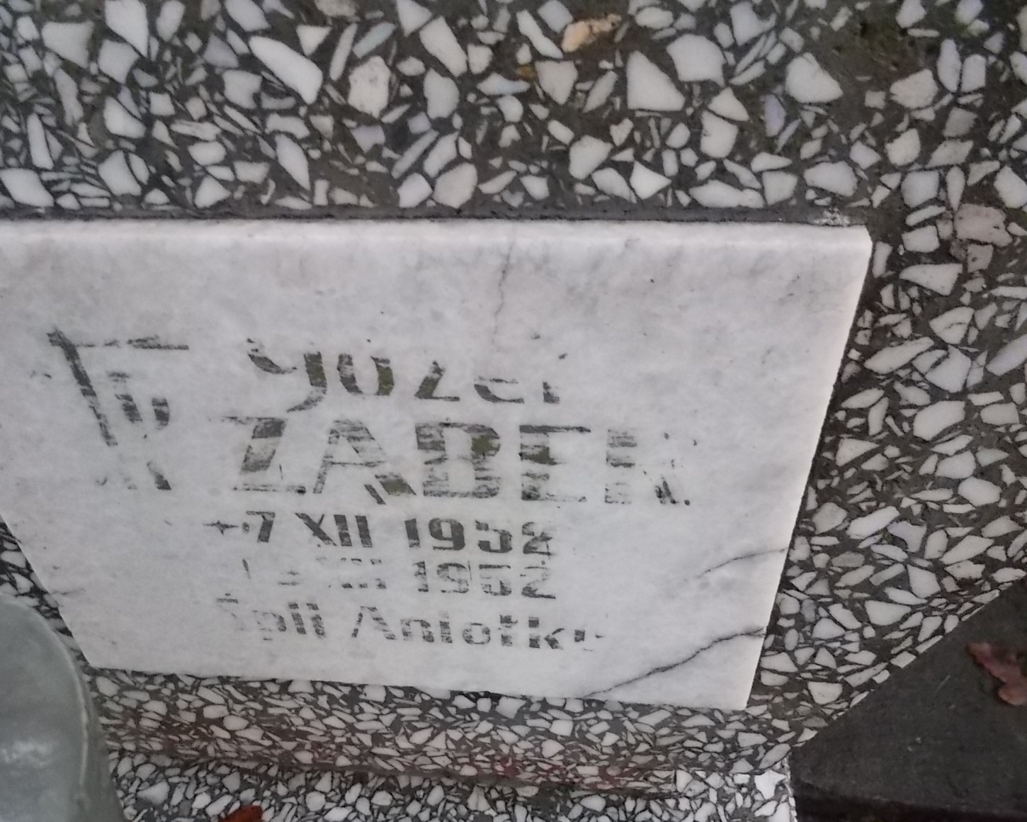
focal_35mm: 28
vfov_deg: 51.5
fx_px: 851
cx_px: 493
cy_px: 415
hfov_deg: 62.2
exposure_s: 1/100
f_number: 8
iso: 400
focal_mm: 4.6
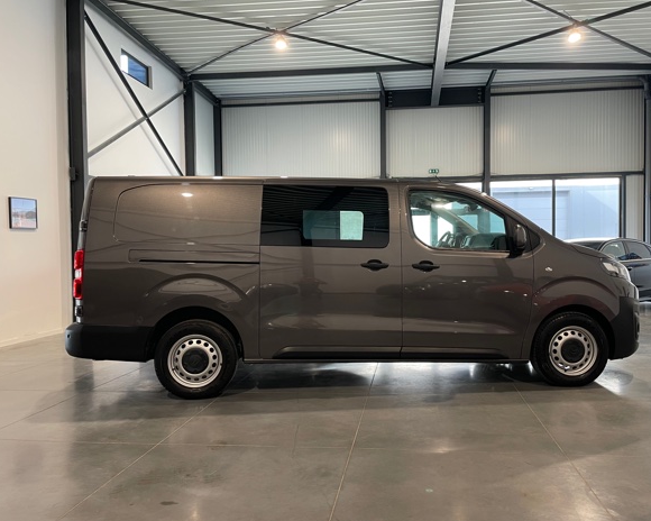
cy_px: 268
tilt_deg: -2.1
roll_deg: +0.9
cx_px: 352
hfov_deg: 62.1
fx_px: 539
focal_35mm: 28
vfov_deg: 51.5
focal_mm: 4.2
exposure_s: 1/50
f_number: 1.6
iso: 80
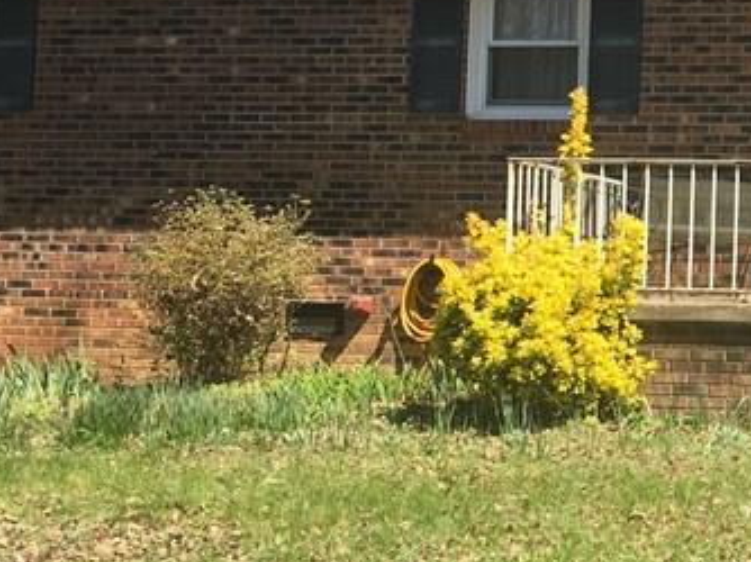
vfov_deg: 16.6
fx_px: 1929
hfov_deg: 20.3
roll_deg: -2.5
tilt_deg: +3.4
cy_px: 218
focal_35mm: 89
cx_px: 960
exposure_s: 1/732
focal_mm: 4.15
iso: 25
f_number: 2.2
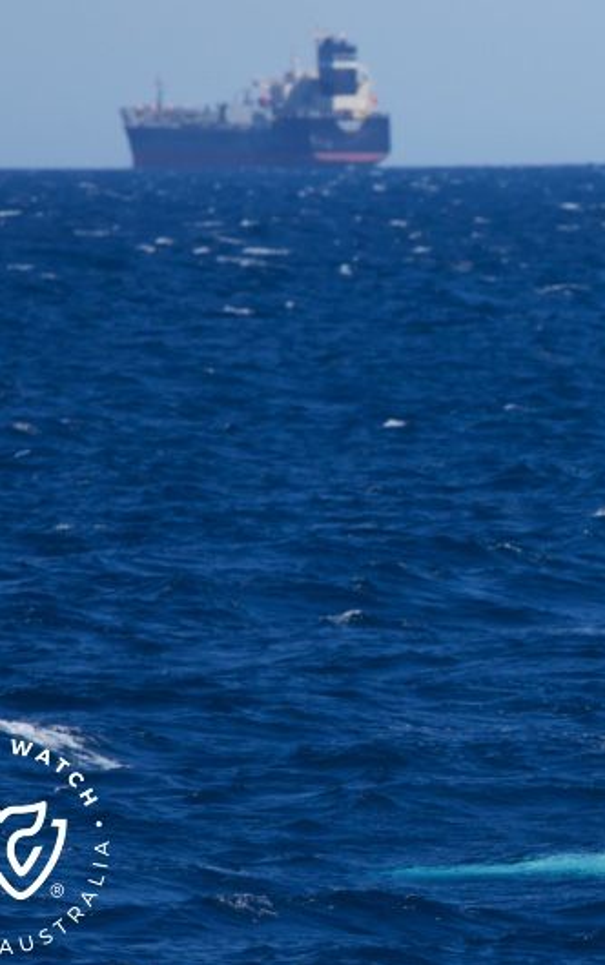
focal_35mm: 922
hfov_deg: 1.4
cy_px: 483
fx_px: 24284
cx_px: 610
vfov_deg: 2.3
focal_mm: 600
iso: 1000
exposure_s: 1/3200
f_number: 8
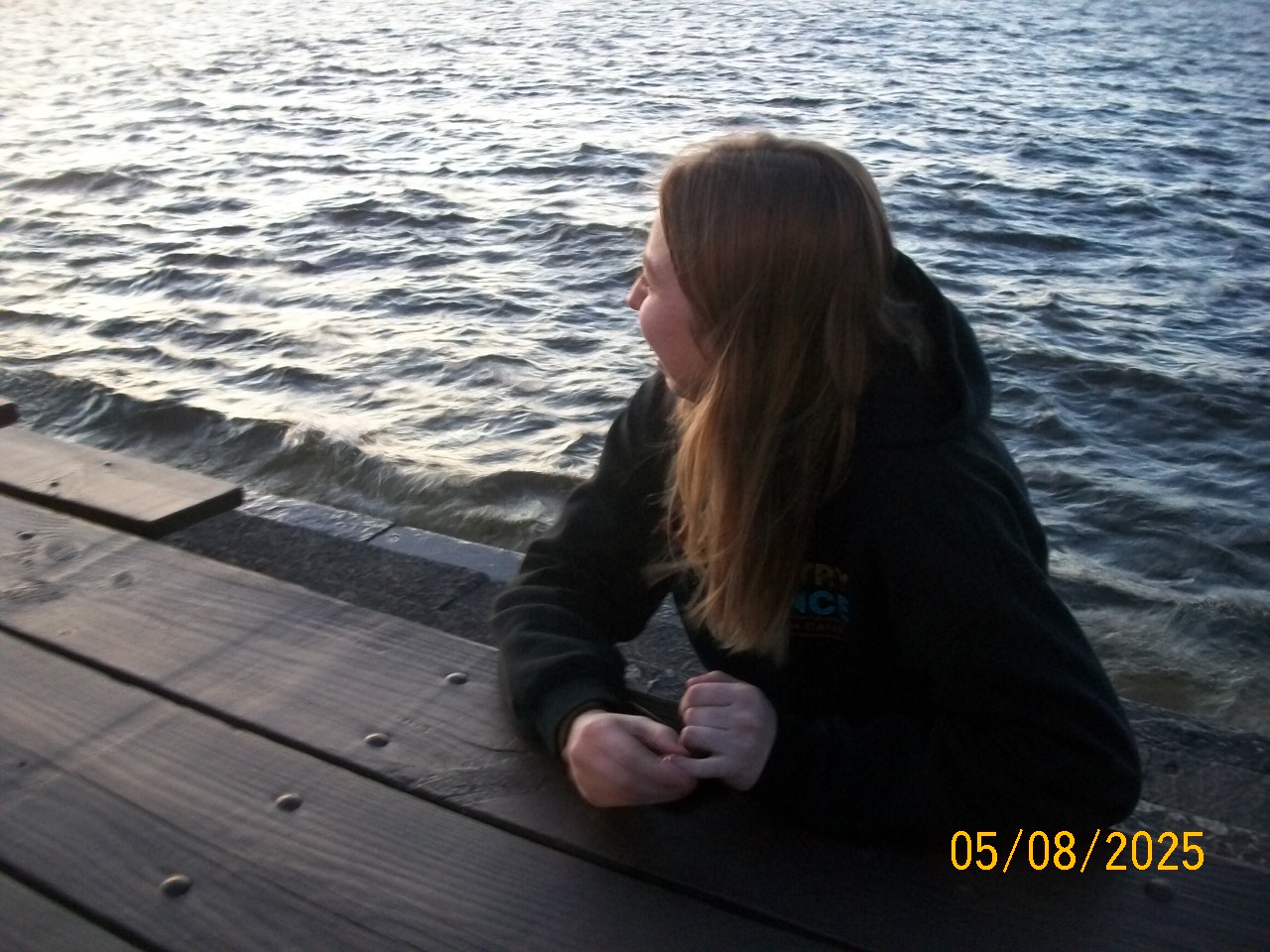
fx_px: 1174
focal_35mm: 32
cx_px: 635
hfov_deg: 56.8
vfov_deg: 44.2
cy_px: 476
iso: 200
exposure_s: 1/10
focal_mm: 5.7
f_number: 2.9
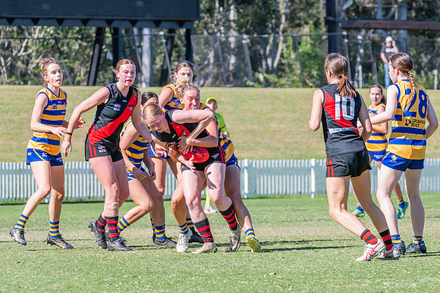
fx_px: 3657
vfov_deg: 4.6
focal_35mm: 299
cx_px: 194
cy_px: 161
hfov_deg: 6.9
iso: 800
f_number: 9
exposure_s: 1/1250
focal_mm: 240
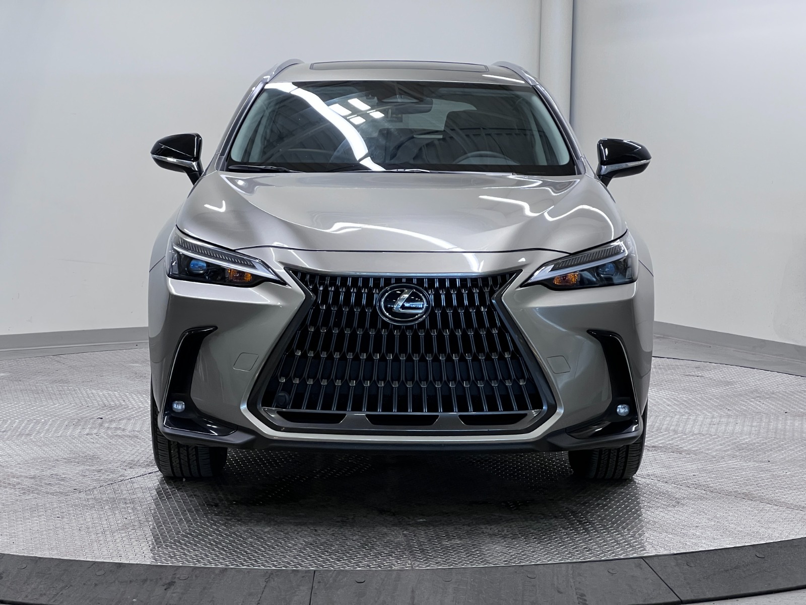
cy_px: 302
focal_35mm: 77
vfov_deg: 19.1
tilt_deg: -5.4
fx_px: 1793
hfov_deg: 25.3
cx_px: 403
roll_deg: -0.1
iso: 200
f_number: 2.8
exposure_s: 1/120
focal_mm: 9
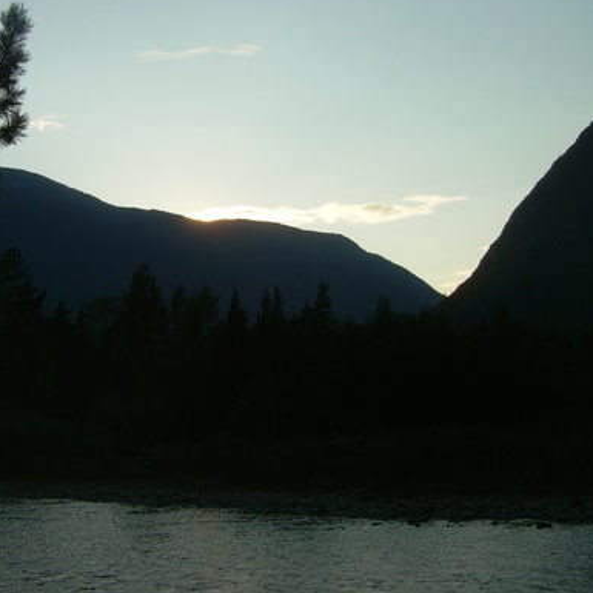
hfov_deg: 28.1
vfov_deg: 28.1
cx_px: 240
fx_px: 1182
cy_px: 223
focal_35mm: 61
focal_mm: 6.3
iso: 50
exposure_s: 1/546
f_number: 4.6
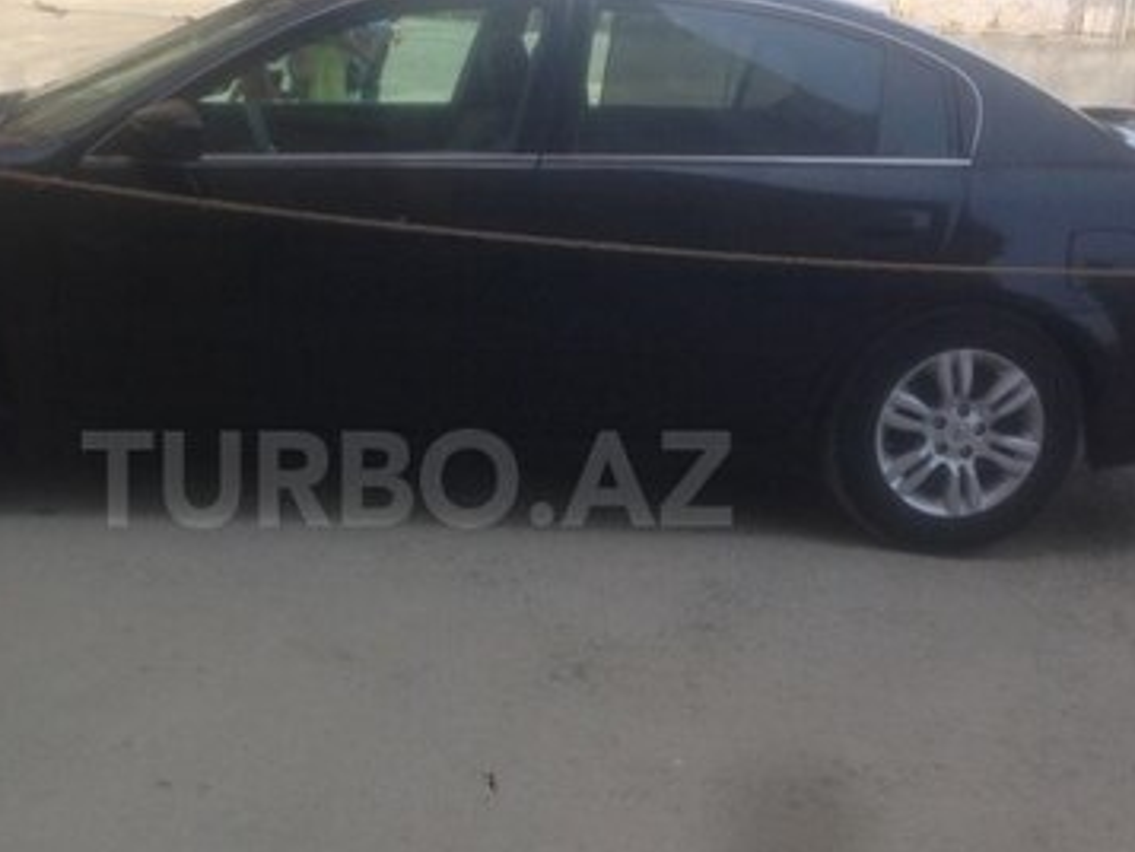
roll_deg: -5.0
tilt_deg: -11.0
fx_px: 2001
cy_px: 478
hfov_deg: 31.5
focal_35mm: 61
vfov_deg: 24.0
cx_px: 407
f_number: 2.4
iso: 50
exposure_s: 1/536
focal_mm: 4.12
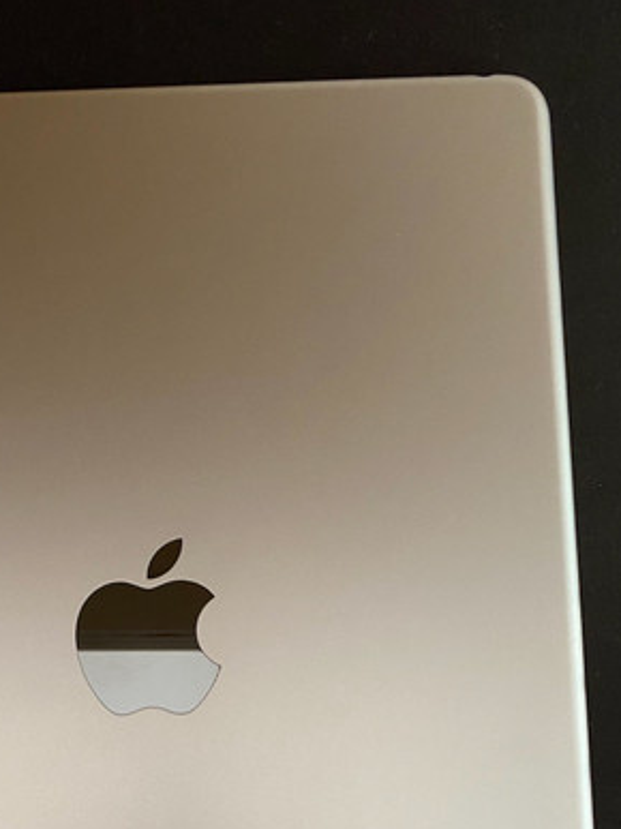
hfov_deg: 33.1
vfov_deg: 41.7
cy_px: 681
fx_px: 1029
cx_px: 173
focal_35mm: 43
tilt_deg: -82.9
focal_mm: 4.25
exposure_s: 1/60
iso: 160
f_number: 1.8
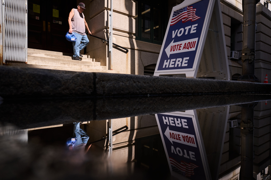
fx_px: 181
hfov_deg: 73.8
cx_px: 136
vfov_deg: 53.1
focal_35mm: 24
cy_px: 90
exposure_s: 1/2500
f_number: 2.8
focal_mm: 24
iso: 250
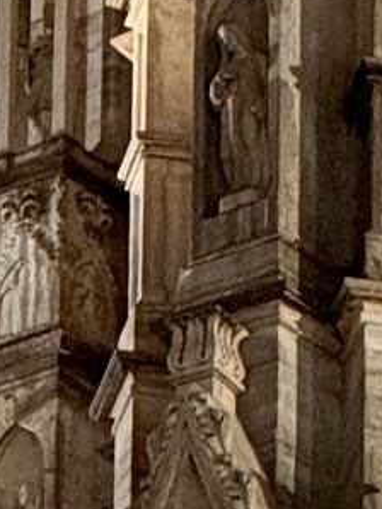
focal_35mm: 824
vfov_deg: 2.4
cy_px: -215
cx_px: 292
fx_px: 12107
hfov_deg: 1.8
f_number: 2.8
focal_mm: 15.66
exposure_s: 1/33
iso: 500
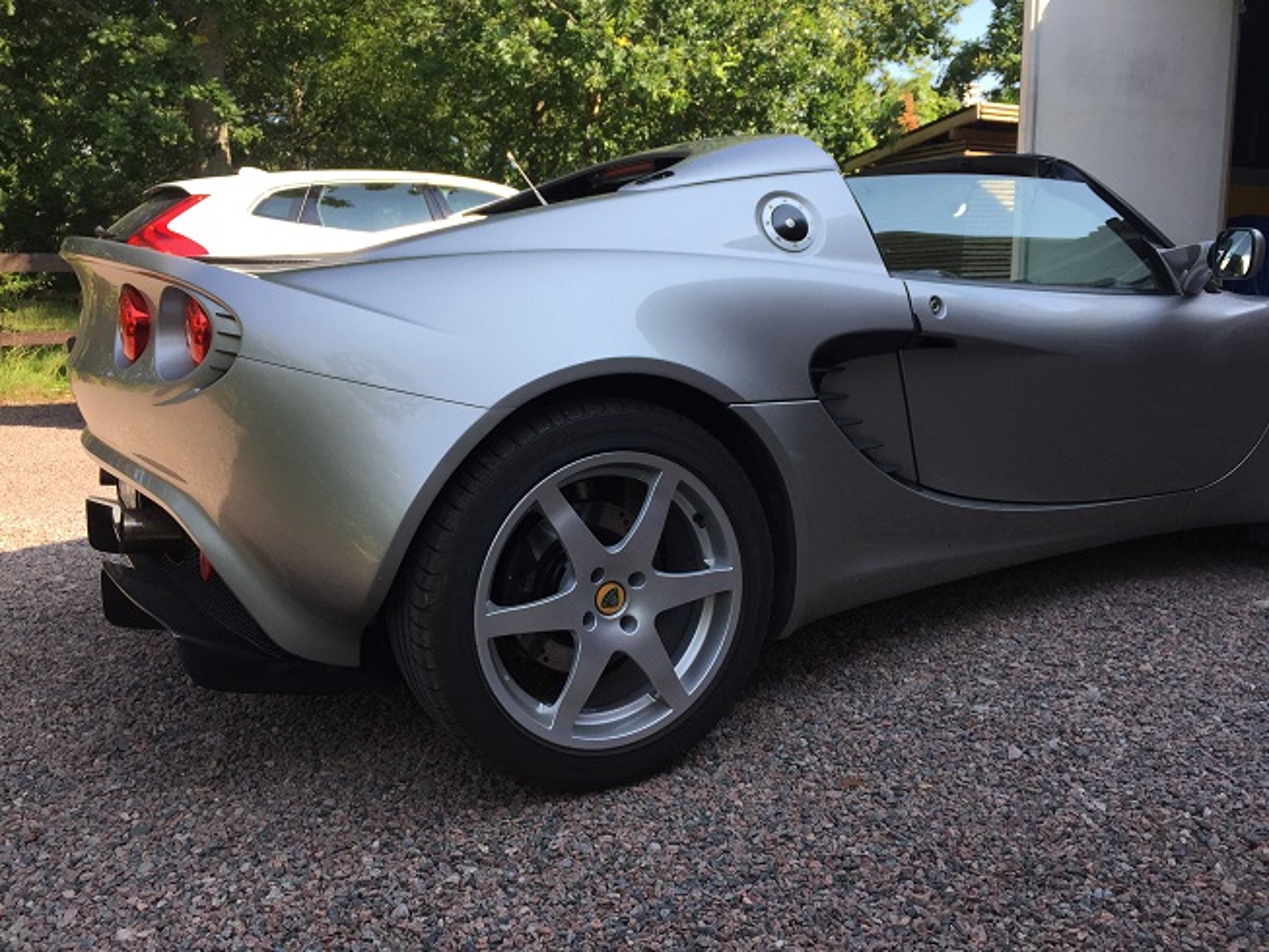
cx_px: 634
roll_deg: +1.1
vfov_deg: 48.2
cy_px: 476
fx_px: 1063
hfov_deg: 61.7
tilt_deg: -10.0
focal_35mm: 29
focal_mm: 4.15
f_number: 2.2
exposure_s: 1/608
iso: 32
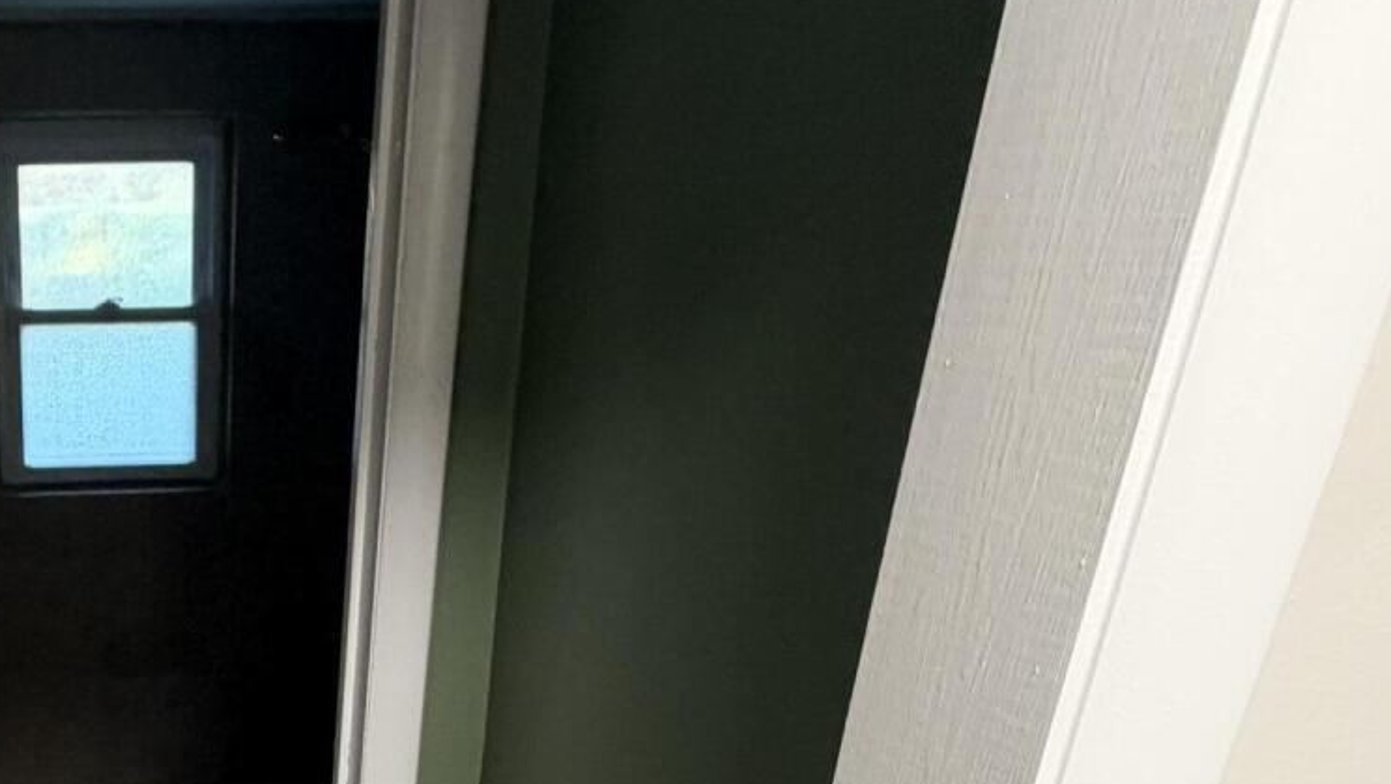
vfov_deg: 24.9
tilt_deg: -27.6
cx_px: 90
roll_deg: +1.7
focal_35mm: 41
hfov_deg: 44.1
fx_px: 1513
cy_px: 1037
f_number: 2.2
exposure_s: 1/60
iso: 250
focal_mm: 2.22
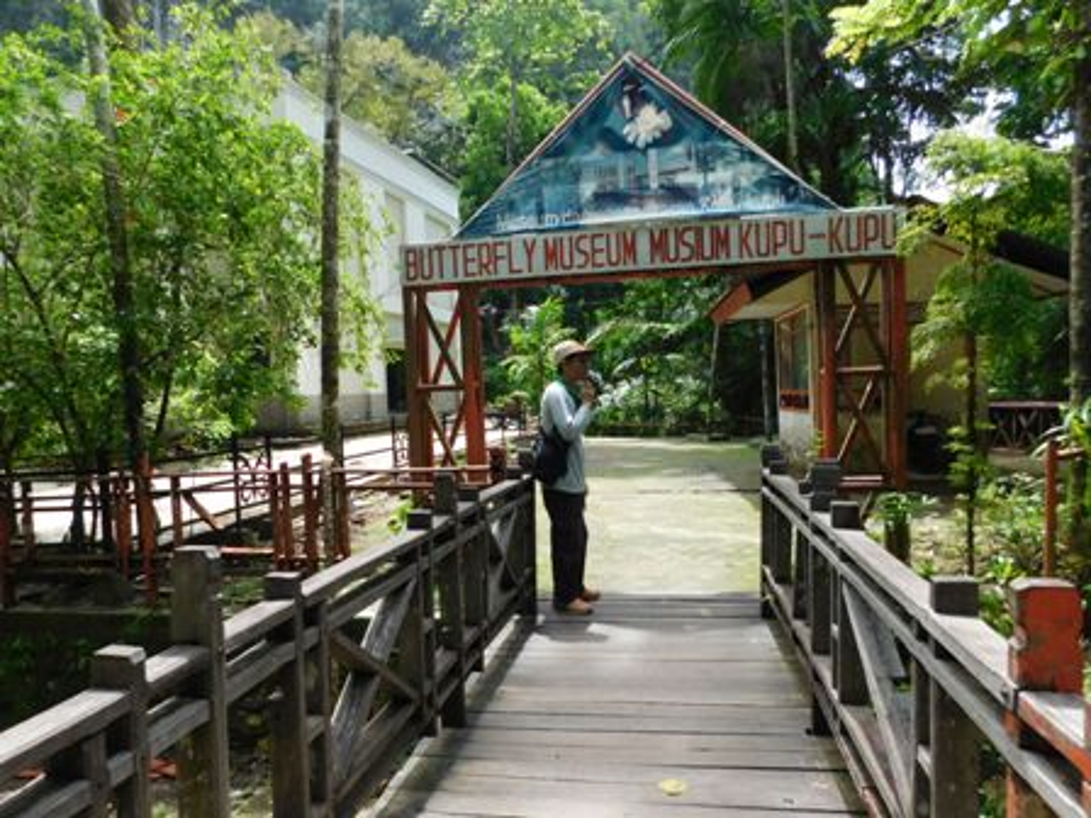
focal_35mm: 23
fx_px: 725
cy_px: 409
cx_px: 546
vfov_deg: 58.9
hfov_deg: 73.9
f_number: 3
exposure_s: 1/400
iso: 125
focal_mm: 4
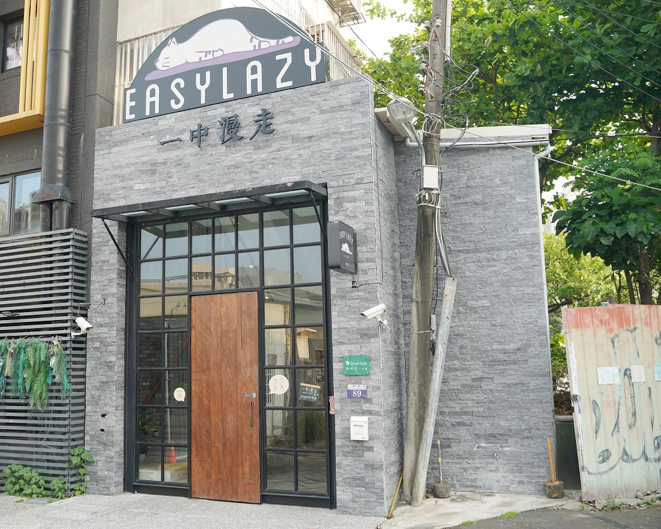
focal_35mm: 34
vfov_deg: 43.4
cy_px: 264
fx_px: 665
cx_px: 265
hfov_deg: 52.5
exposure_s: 1/160
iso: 250
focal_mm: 30
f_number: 4
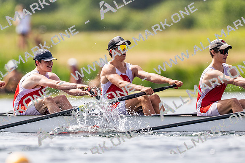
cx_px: 122
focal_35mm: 900
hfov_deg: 2.3
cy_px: 82
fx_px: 6121
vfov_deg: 1.5
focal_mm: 600
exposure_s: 1/2500
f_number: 4
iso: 200
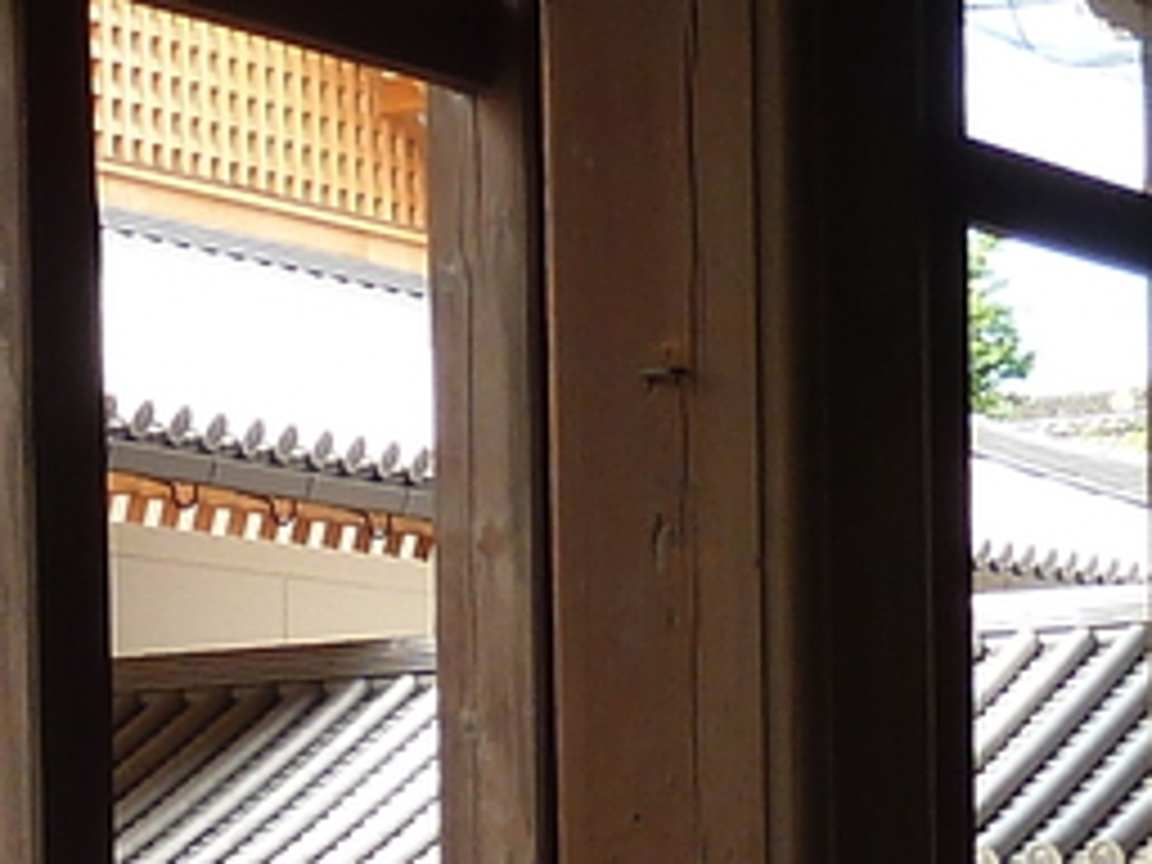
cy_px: 1287
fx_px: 5192
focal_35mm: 156
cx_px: -207
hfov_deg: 12.4
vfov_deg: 9.3
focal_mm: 4.1
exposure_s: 1/100
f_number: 3.3
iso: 80
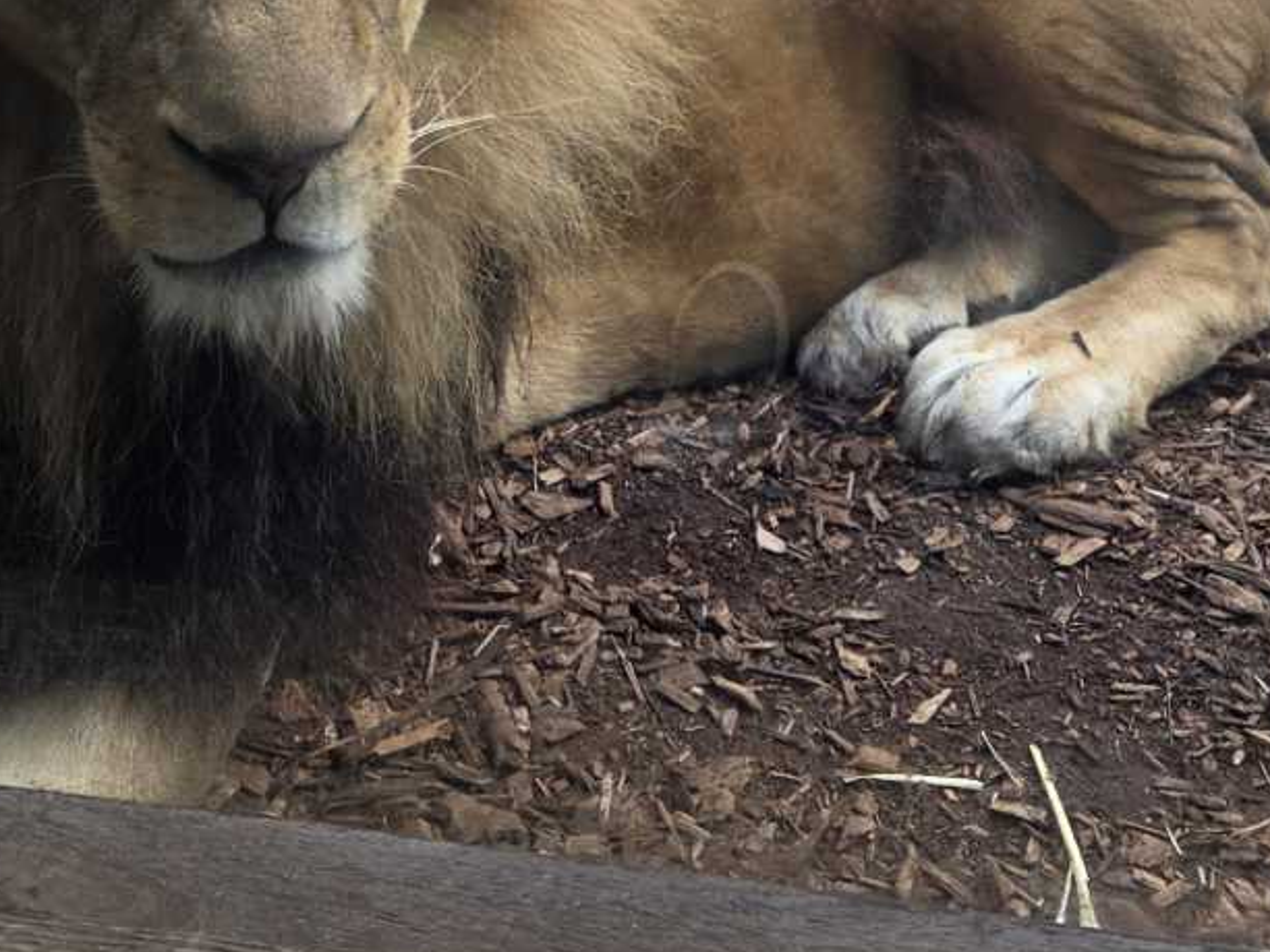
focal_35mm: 72
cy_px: -215
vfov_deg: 19.2
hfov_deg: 26.9
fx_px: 2642
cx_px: 431
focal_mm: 5.4
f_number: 1.8
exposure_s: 1/180
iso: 100
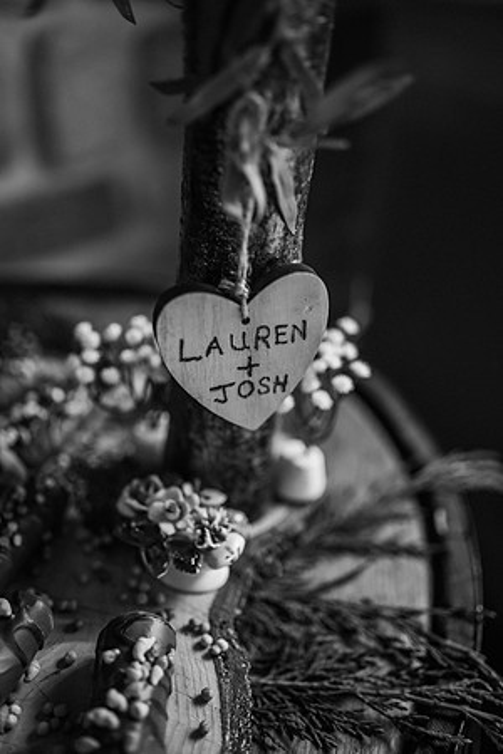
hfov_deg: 37.9
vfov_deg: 54.4
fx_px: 733
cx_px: 252
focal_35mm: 35
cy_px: 377
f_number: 1.8
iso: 220
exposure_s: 1/250
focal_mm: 35
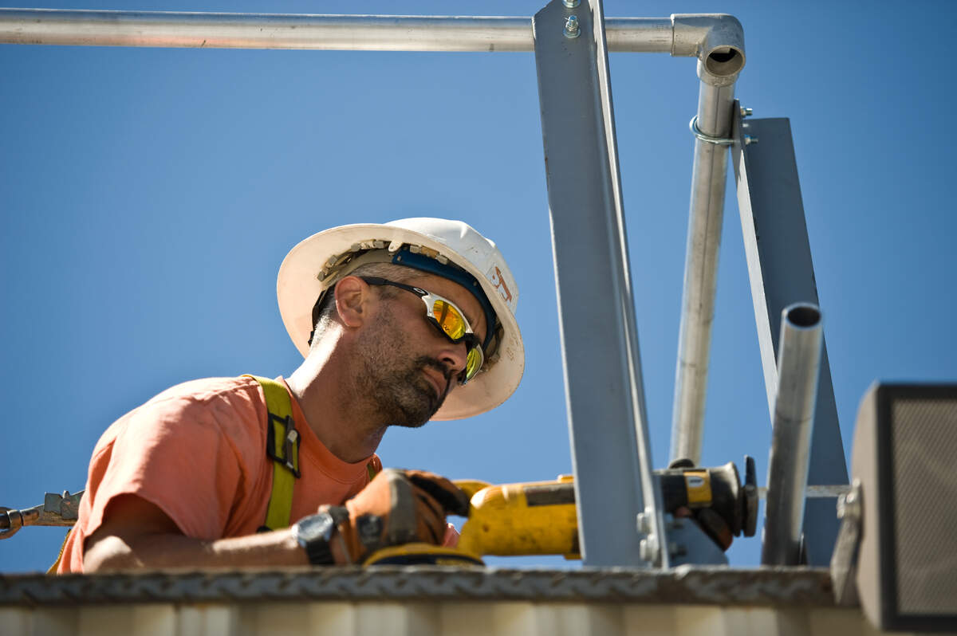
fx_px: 4117
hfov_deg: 13.3
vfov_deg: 8.8
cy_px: 318
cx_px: 478
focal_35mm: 155
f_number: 2.8
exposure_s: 1/1600
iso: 100
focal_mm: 155
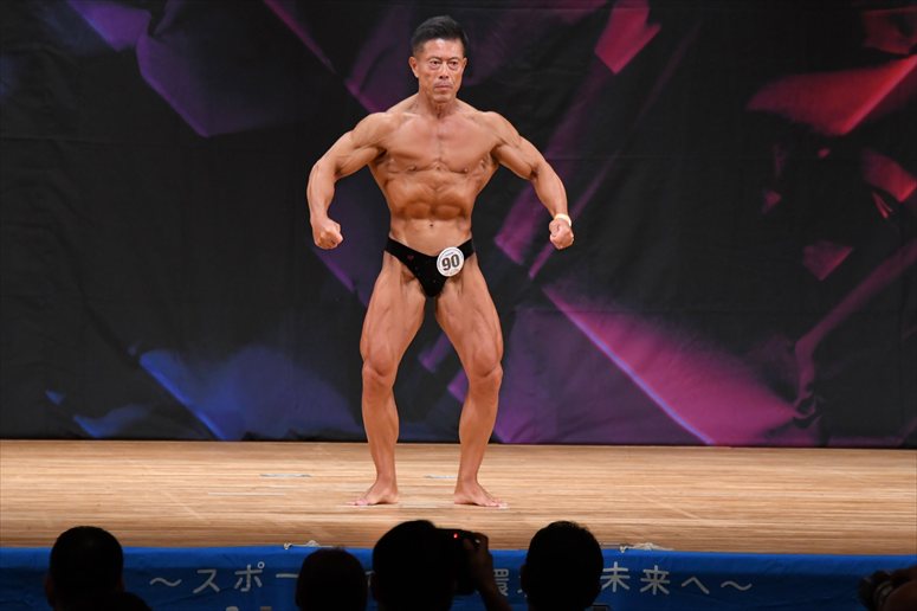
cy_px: 306
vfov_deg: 5.1
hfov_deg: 7.6
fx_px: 6874
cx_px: 458
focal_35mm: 270
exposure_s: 1/400
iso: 3200
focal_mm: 180
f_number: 5.6
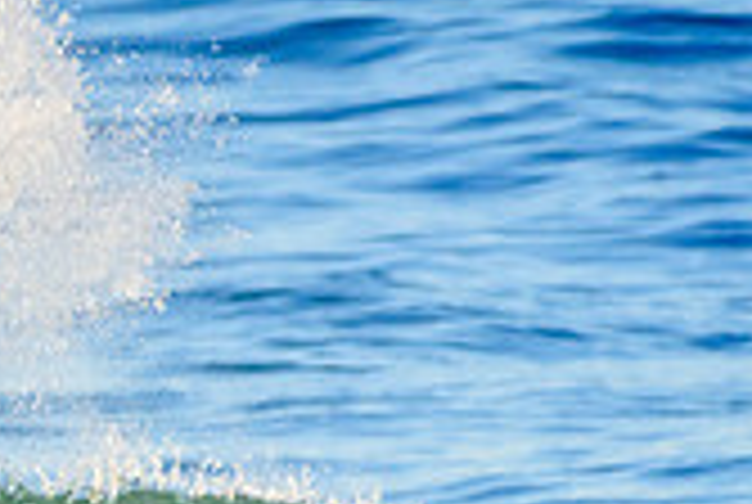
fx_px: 54428
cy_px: 614
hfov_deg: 0.8
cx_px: -351
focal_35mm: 2601
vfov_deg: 0.5
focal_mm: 500
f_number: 5.6
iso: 720
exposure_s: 1/2000
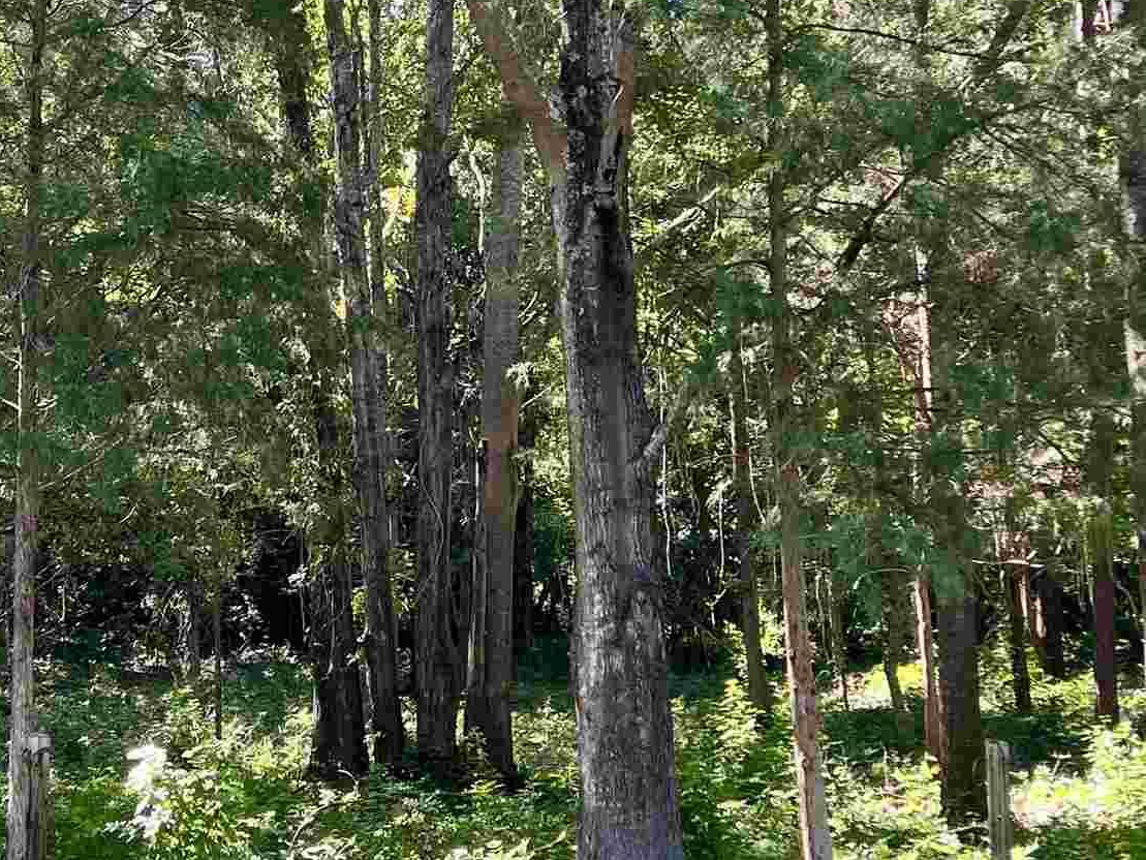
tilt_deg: +13.6
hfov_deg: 26.7
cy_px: 167
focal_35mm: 72
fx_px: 2384
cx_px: 303
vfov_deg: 20.2
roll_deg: +1.3
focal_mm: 5.7
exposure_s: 1/121
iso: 40
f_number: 1.5
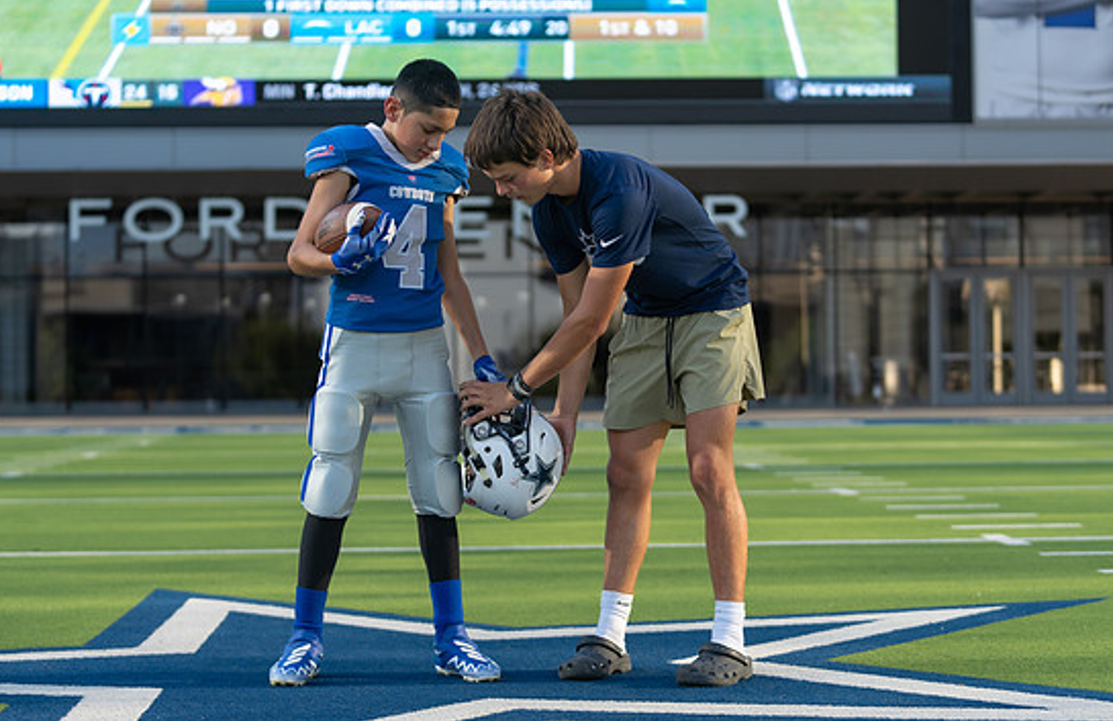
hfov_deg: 25.0
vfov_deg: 16.3
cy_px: 386
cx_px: 569
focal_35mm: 82
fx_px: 2513
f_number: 2.8
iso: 100
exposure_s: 1/640
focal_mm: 70
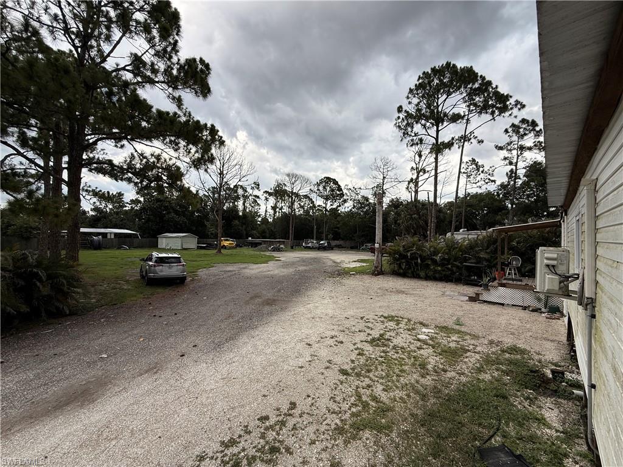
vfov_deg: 85.7
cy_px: 234
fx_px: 252
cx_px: 312
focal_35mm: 14
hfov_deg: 102.1
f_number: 2.2
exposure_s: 1/770
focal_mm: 2.22
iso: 50
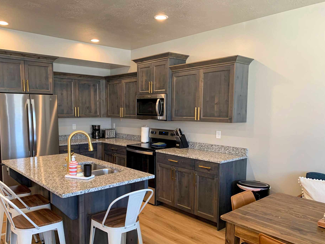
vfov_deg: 48.1
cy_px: 136
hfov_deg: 61.5
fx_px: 272
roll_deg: -0.1
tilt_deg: -3.9
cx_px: 146
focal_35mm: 29
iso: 160
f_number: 1.8
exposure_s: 1/60
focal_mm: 4.25
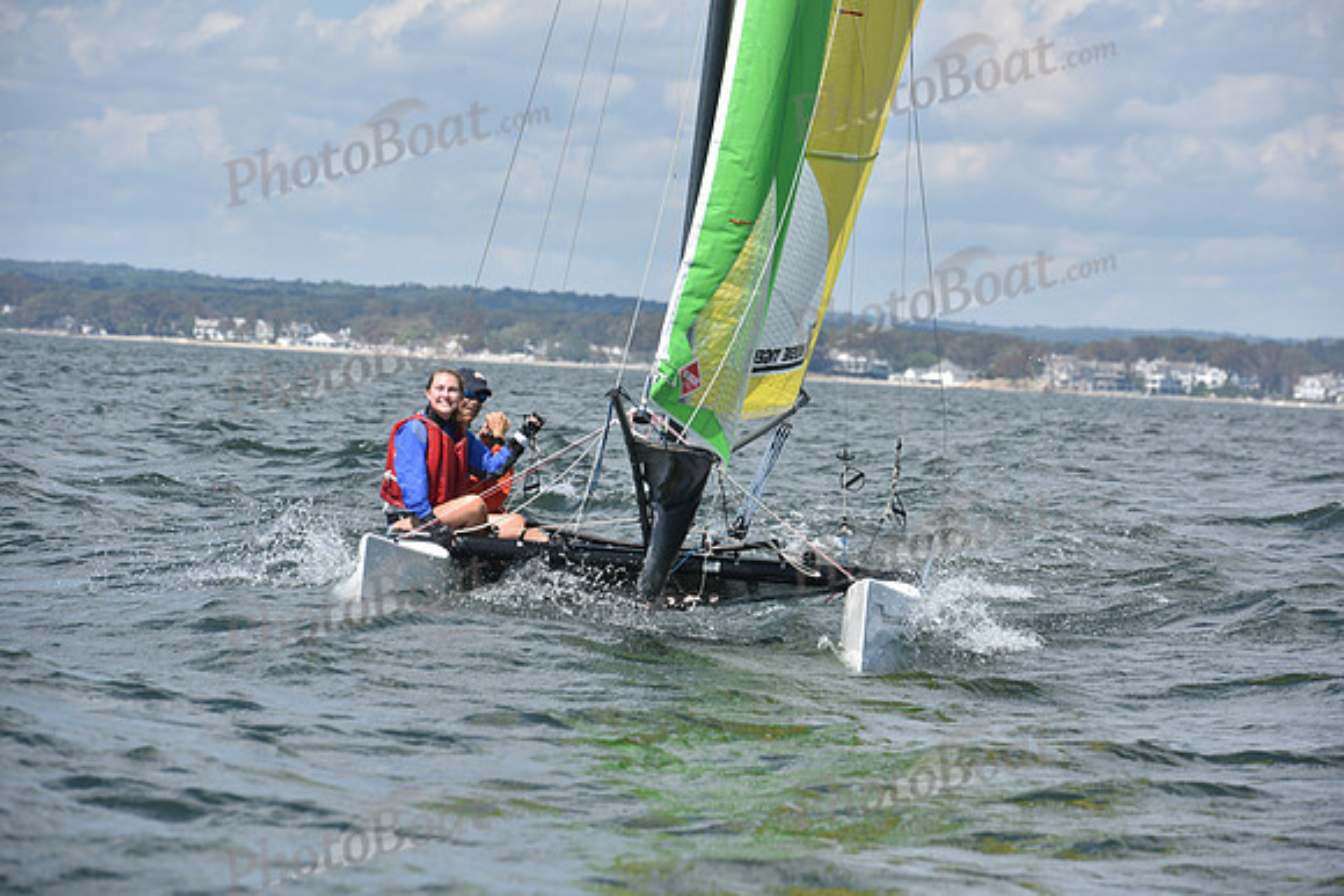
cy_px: 448
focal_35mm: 190
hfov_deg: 10.8
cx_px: 672
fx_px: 7095
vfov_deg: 7.2
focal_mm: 190
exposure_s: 1/1250
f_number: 8
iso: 320
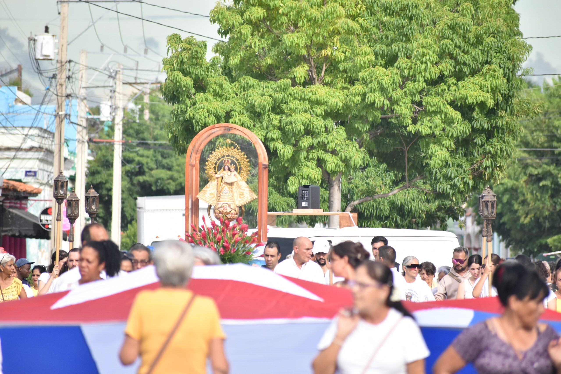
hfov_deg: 5.3
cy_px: 187
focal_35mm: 390
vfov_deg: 3.5
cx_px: 280
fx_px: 6077
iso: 800
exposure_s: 1/800
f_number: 6
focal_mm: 260
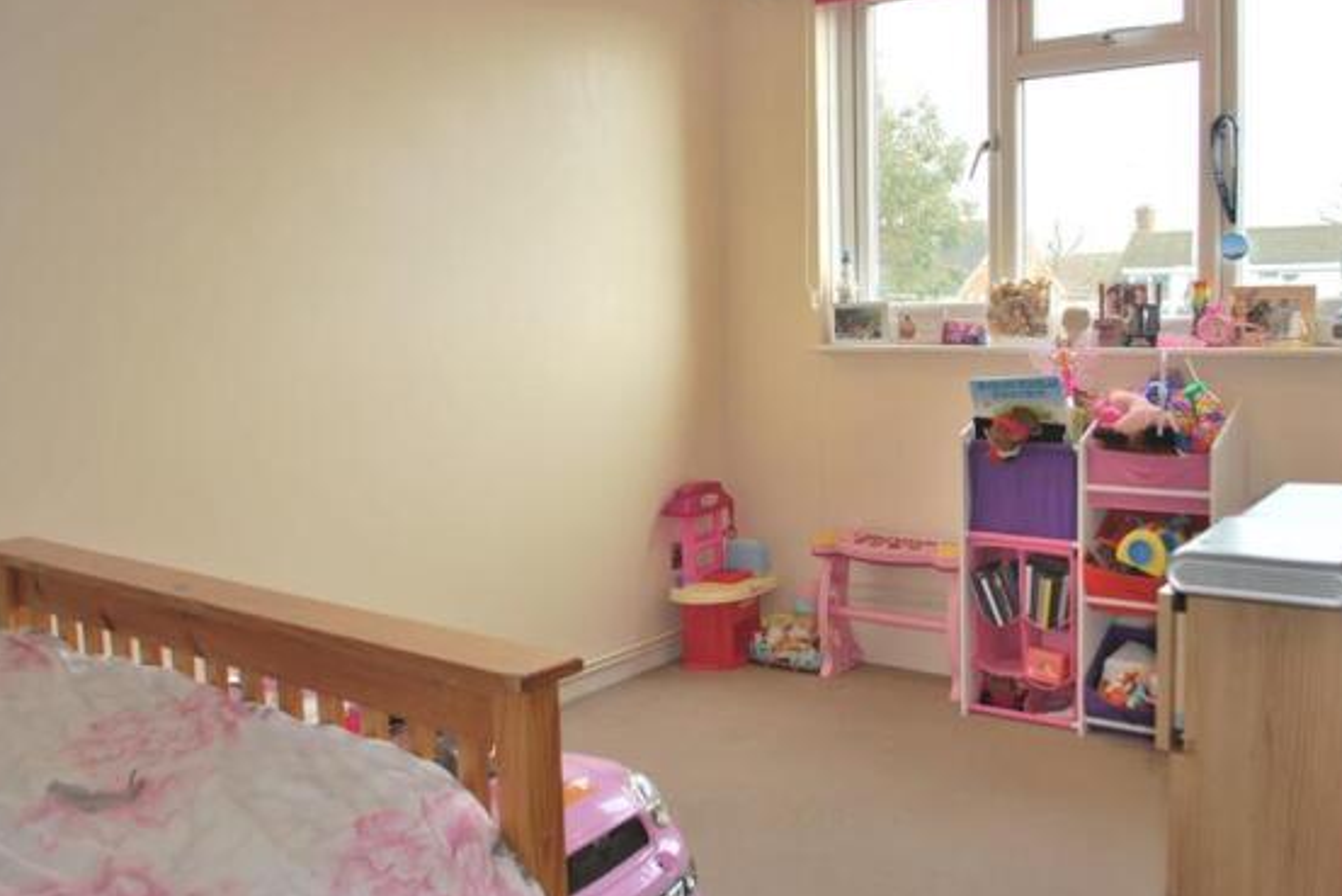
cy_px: 387
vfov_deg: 41.1
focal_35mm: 32
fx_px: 1193
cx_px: 738
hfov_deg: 58.6
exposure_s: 1/60
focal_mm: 18
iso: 100
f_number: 4.5
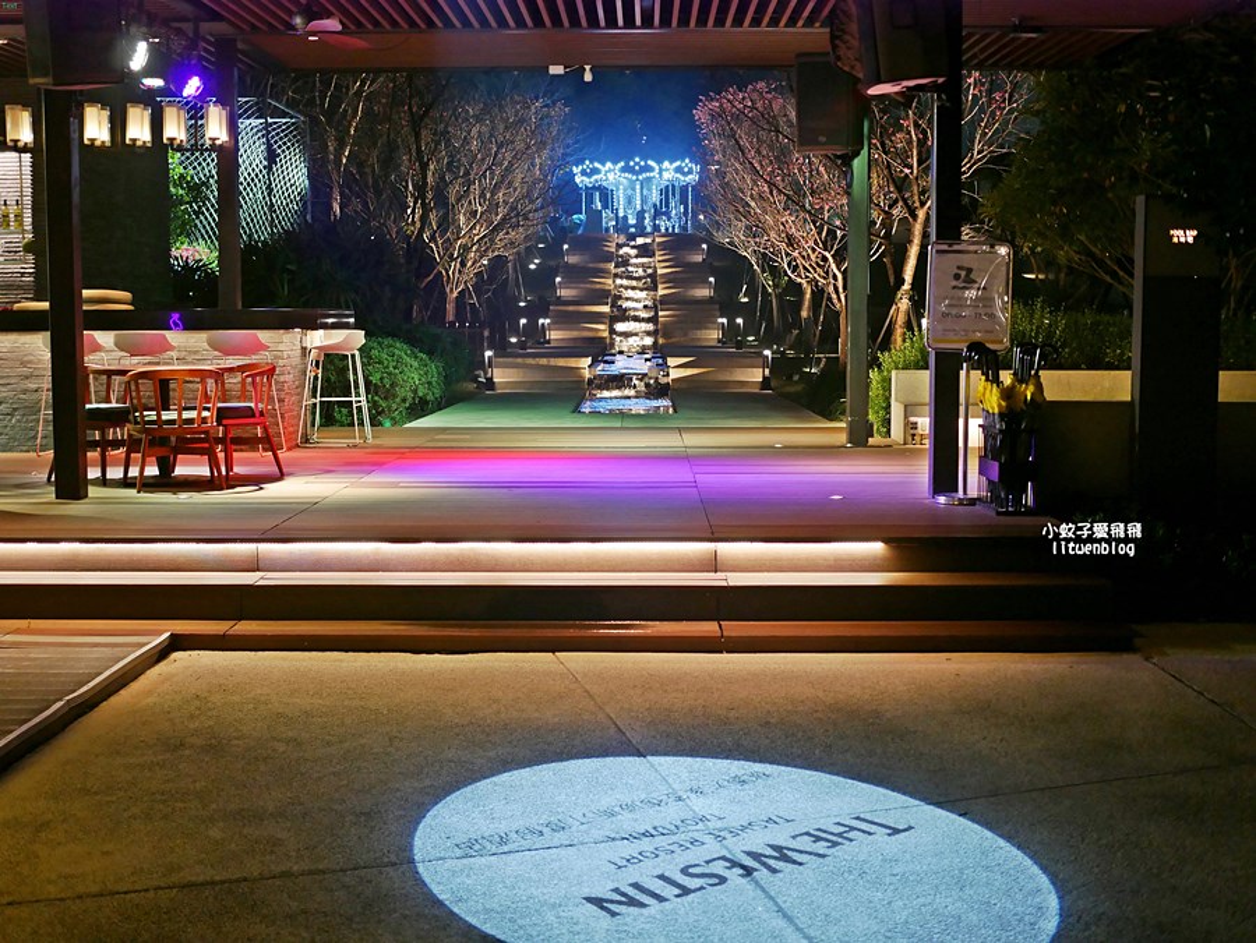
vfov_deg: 29.1
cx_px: 628
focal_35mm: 50
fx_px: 1815
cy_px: 472
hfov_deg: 38.2
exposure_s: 1/60
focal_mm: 25
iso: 800
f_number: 1.8
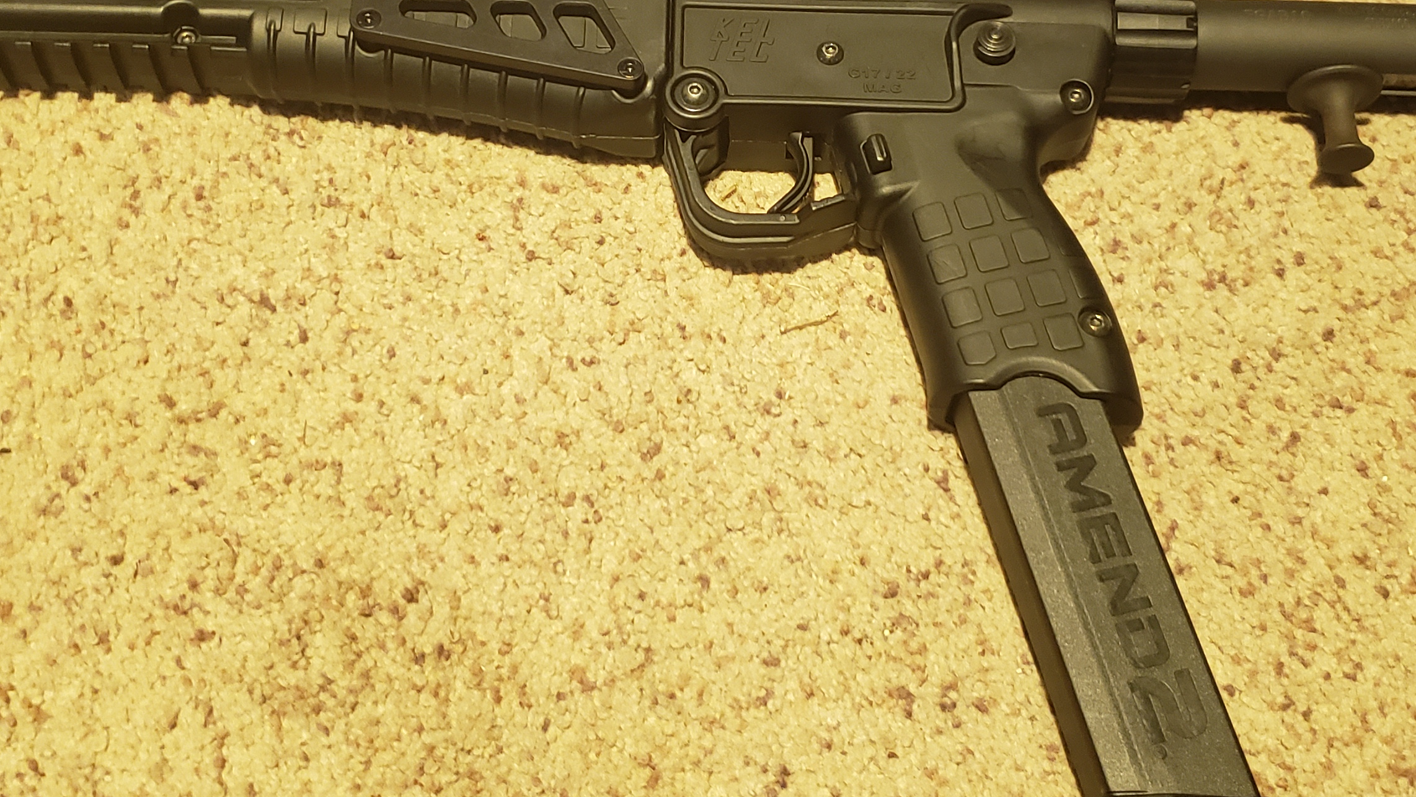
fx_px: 1877
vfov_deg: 23.7
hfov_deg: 41.3
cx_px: 759
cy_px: 185
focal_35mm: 50
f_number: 1.5
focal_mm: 4.3
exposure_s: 1/24
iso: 250
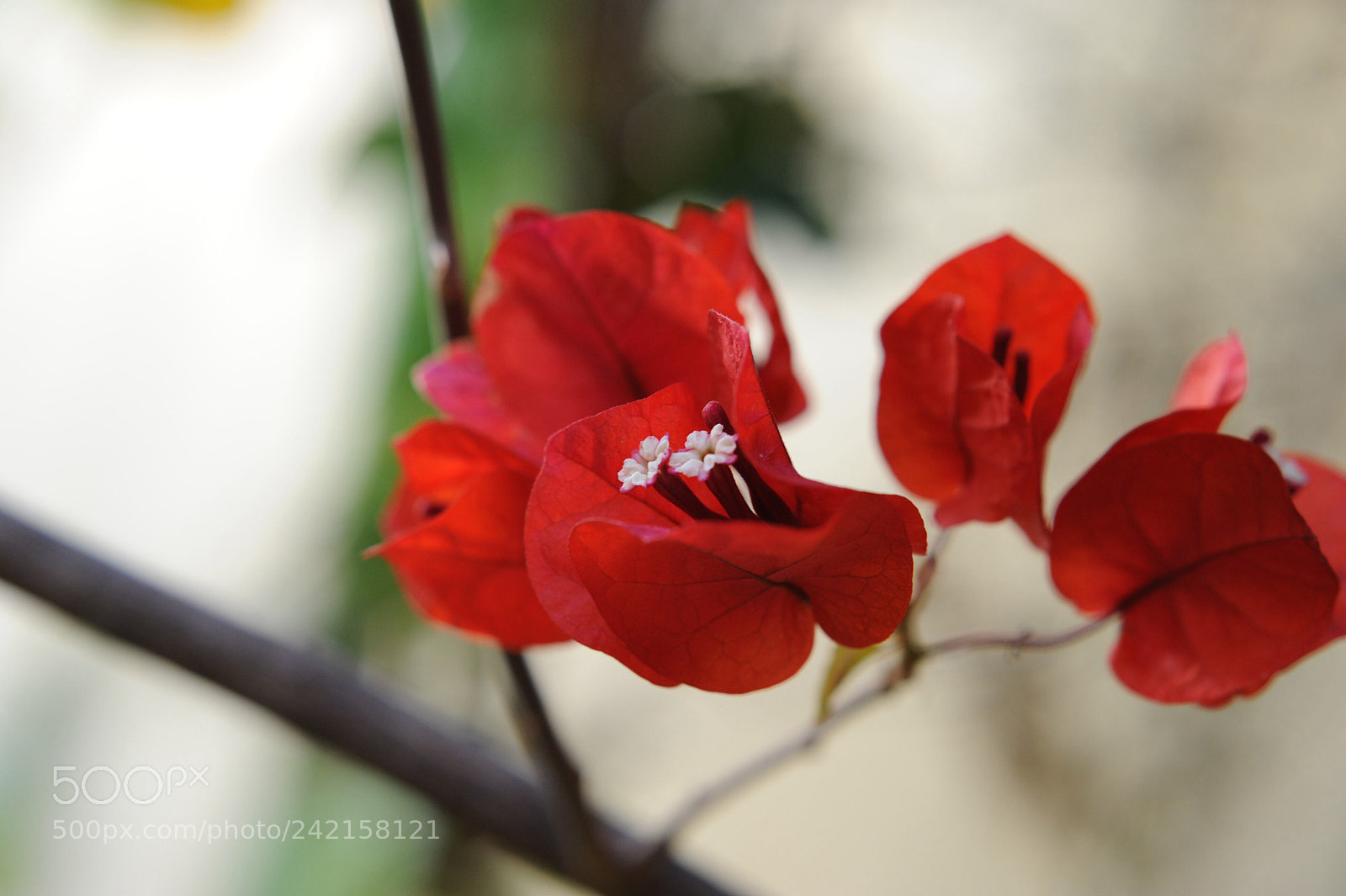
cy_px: 448
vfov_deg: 27.0
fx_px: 1868
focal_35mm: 50
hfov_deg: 39.6
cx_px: 673
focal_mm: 50
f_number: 5.6
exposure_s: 1/80
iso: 640
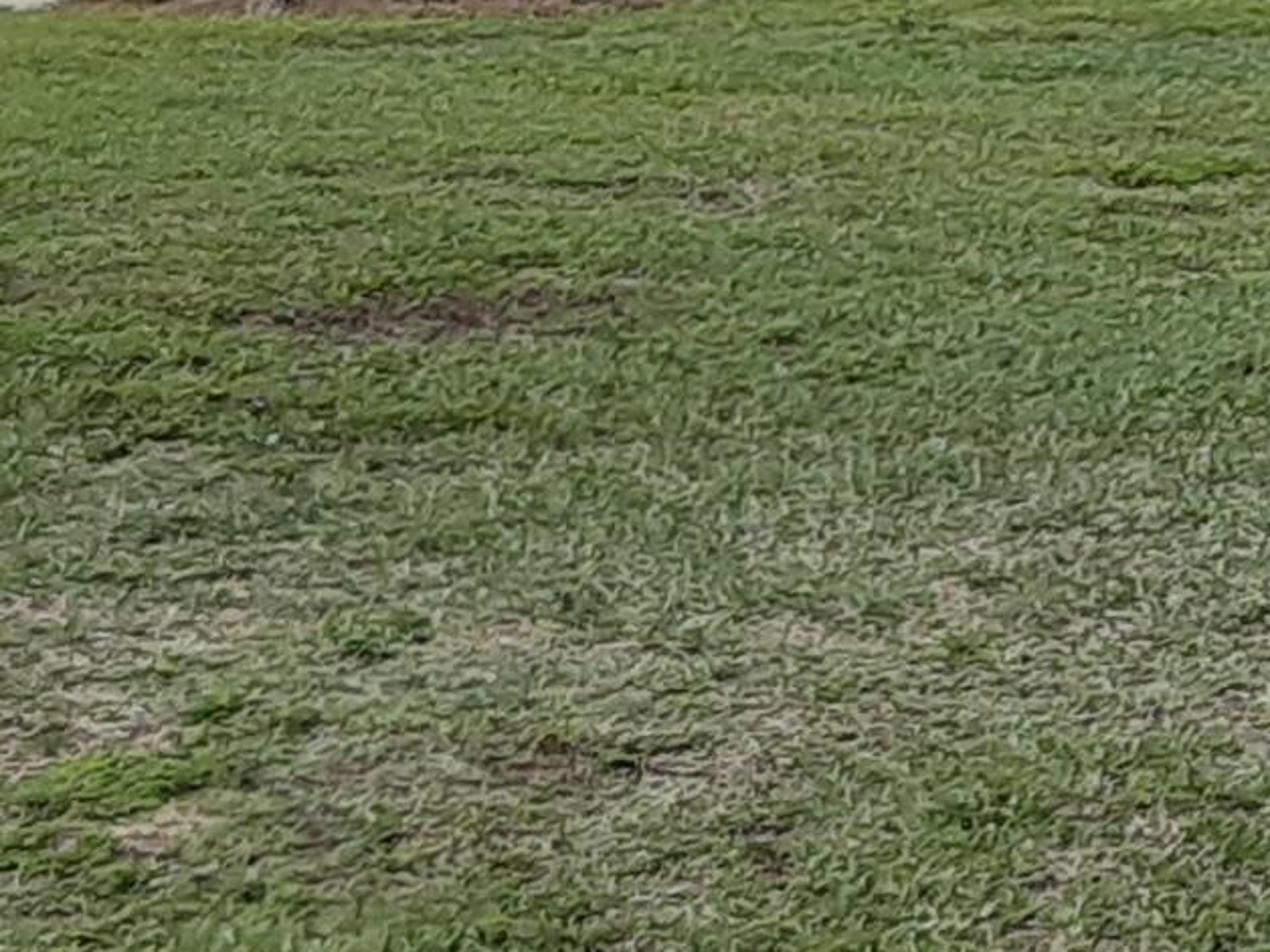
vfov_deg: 11.3
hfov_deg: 13.3
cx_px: 2500
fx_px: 4733
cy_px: -208
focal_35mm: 129
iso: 40
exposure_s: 1/891
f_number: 1.9
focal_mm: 2.91
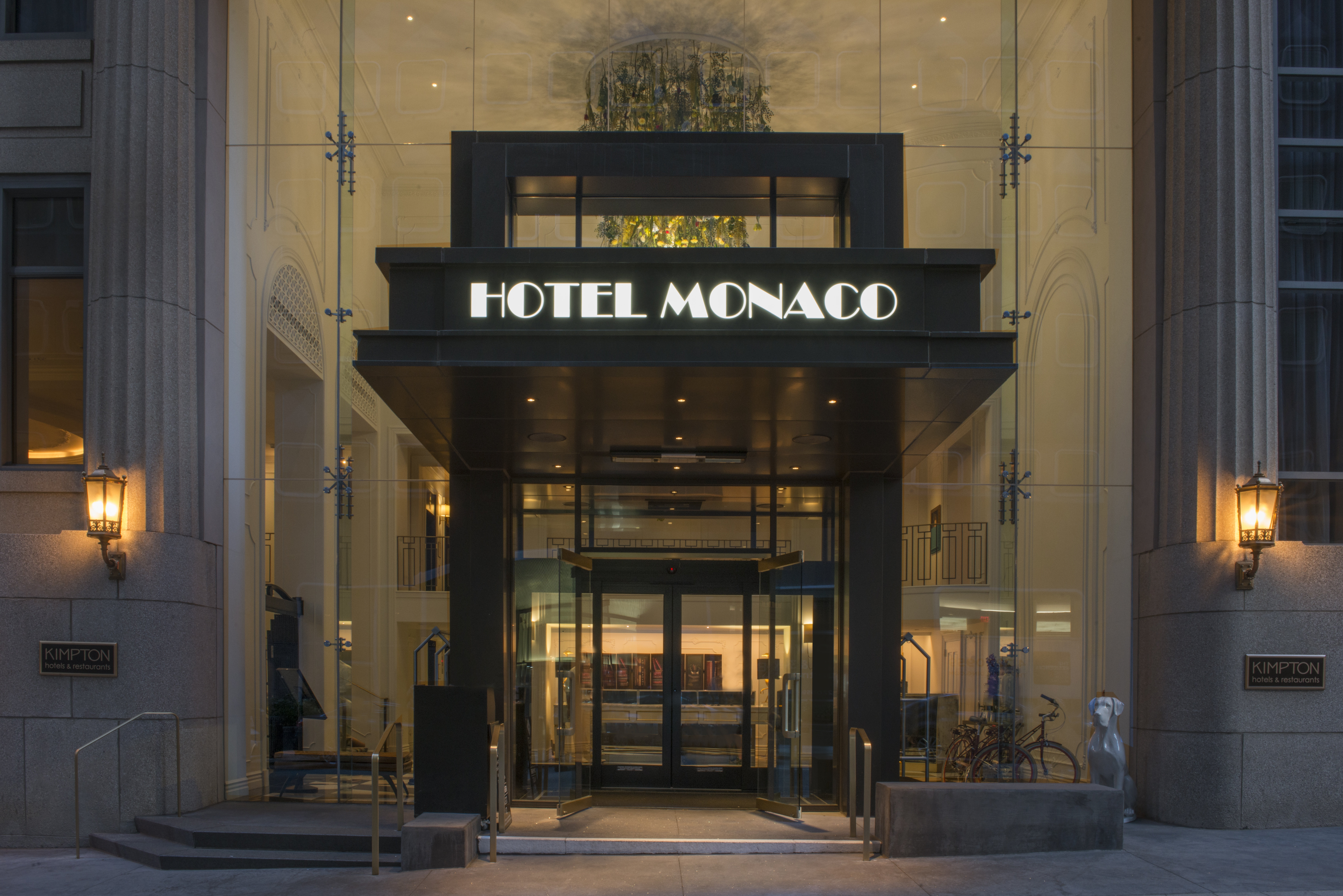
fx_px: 1045
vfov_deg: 46.4
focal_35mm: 28
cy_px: 448
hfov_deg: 65.5
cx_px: 672
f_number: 22
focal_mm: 28
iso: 400
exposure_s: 2.5
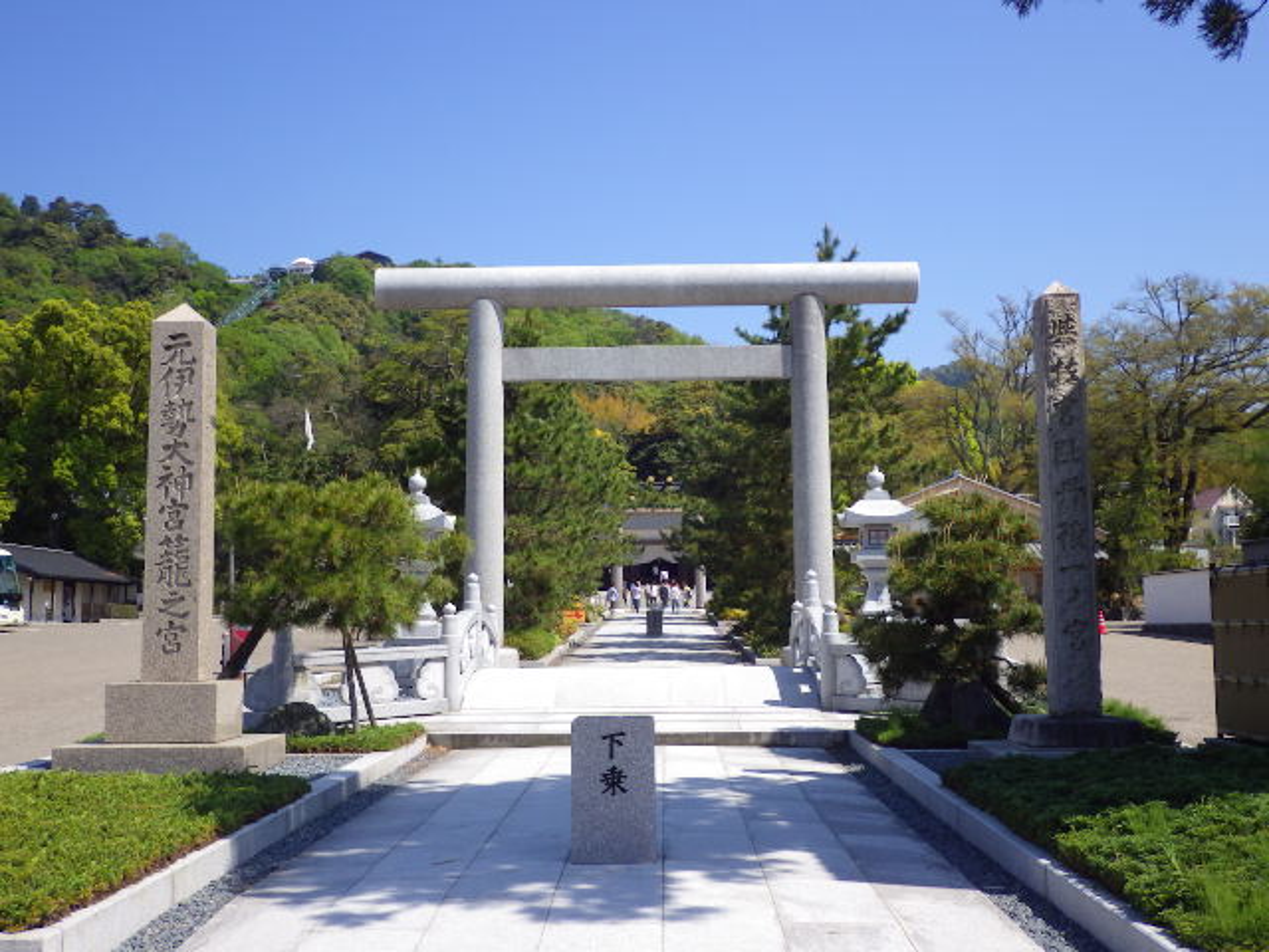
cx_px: 634
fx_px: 1503
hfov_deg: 45.8
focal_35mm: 41
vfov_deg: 35.1
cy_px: 476
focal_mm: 7.3
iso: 125
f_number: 3.8
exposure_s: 1/800
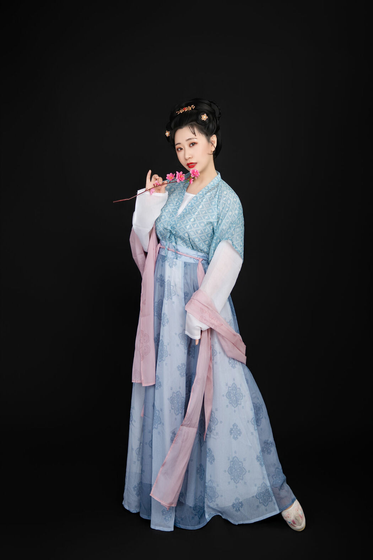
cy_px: 280
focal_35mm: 49
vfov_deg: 40.3
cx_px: 186
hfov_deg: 27.5
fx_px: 761
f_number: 4.5
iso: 100
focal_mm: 50
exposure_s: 1/125
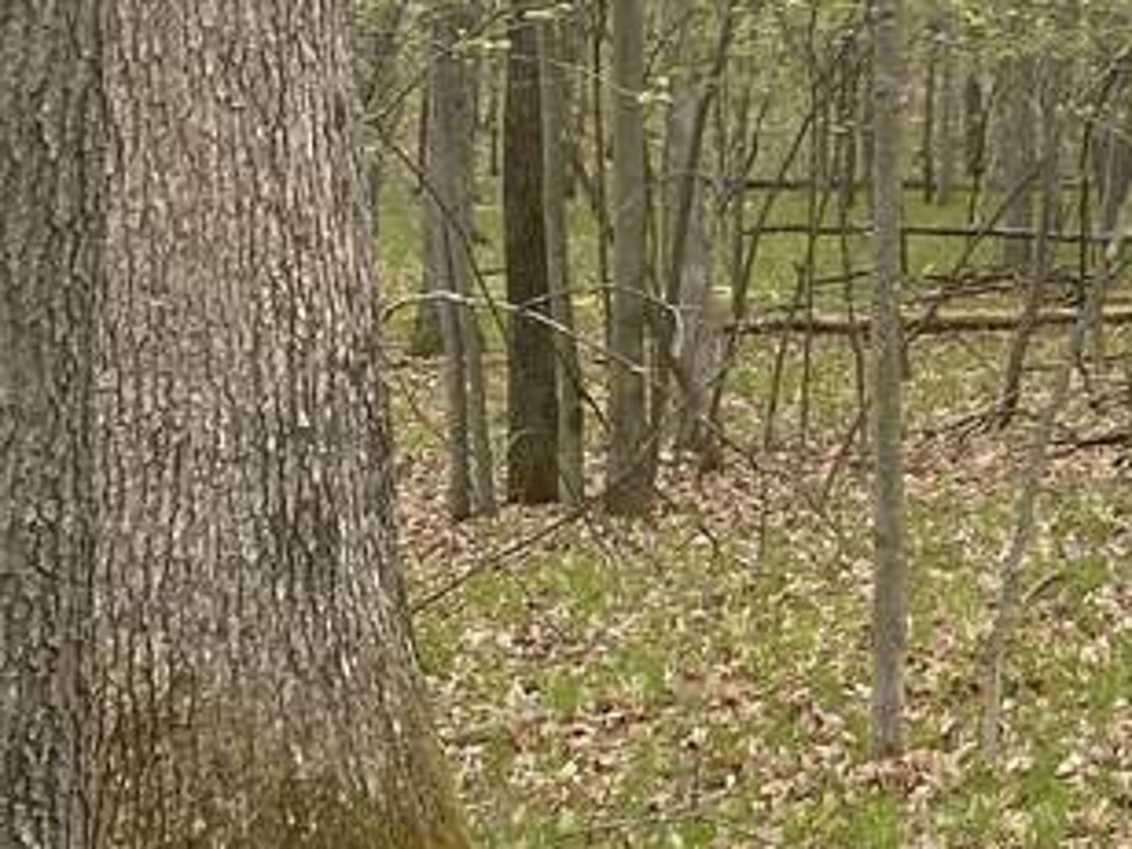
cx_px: 1702
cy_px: -353
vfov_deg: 13.1
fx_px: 3532
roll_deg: -1.7
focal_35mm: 108
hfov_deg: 16.6
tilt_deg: +1.9
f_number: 1.8
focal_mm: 4.25
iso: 32
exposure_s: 1/772
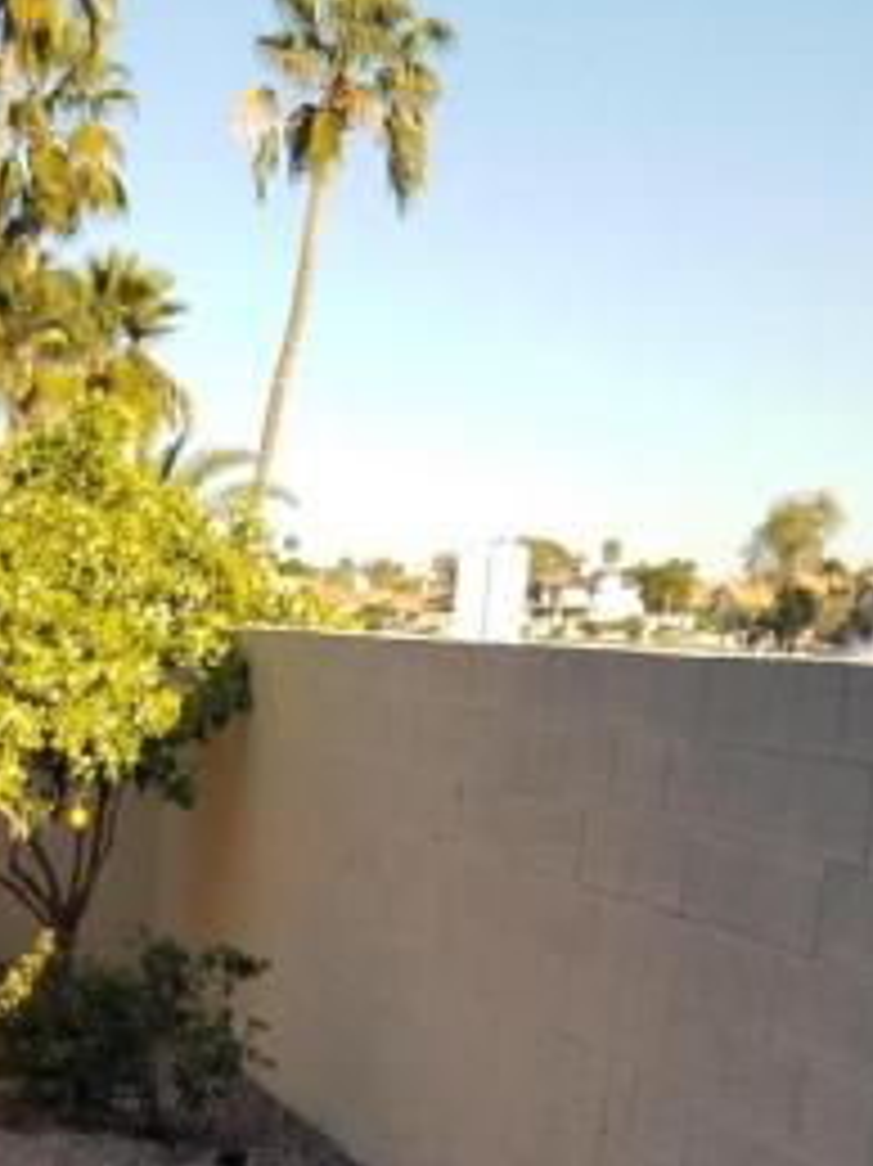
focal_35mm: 77
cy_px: 1387
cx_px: 32
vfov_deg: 23.3
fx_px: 2591
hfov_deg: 18.7
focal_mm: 4.2
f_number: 1.7
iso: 40
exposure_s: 1/900
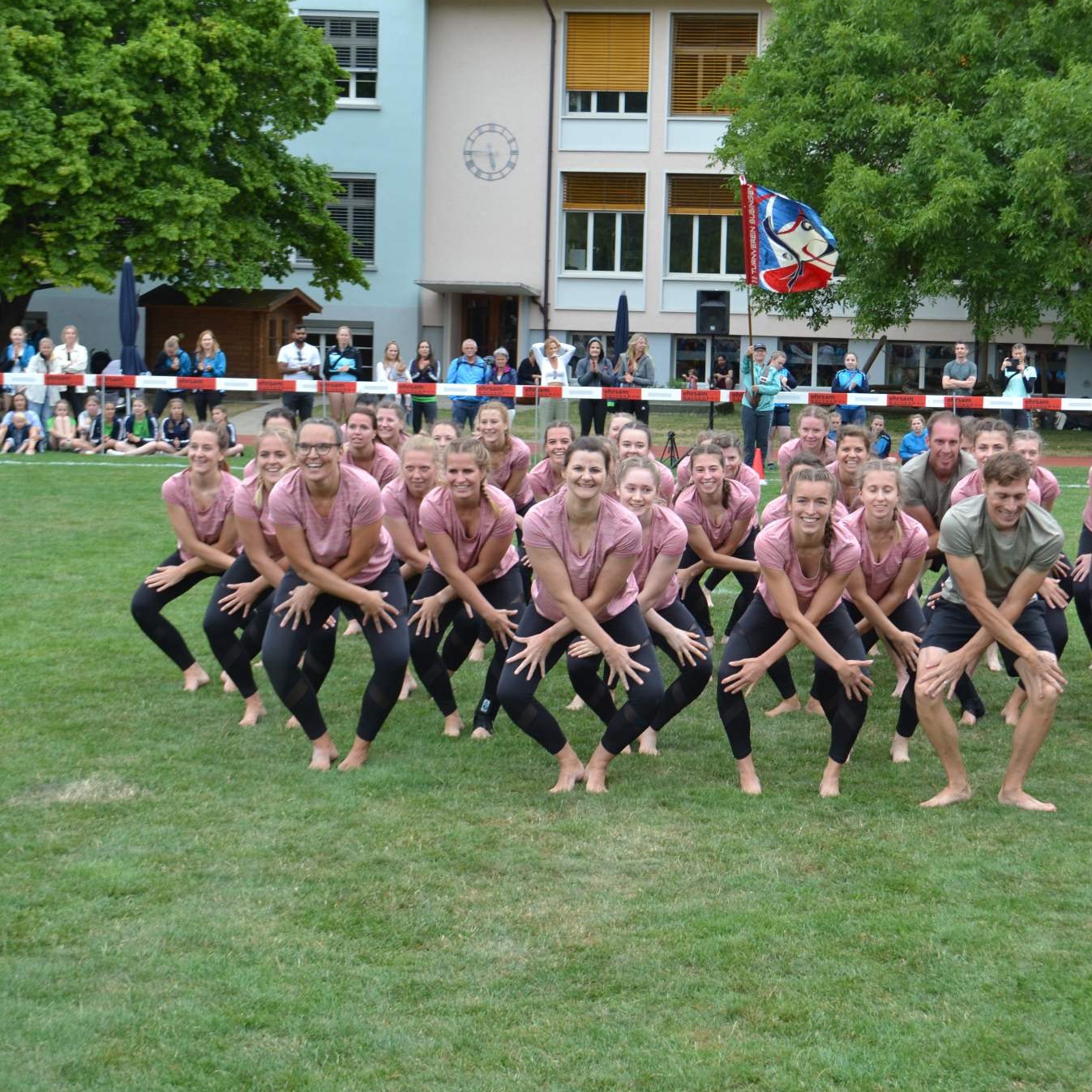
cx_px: 746
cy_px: 546
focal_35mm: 62
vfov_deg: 27.7
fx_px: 2213
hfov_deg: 27.5
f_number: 5.6
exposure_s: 1/125
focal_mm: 32
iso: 220
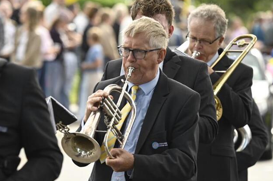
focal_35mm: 347
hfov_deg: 5.9
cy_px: 120
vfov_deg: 4.0
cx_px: 126
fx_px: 2629
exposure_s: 1/400
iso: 320
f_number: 5
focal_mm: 220
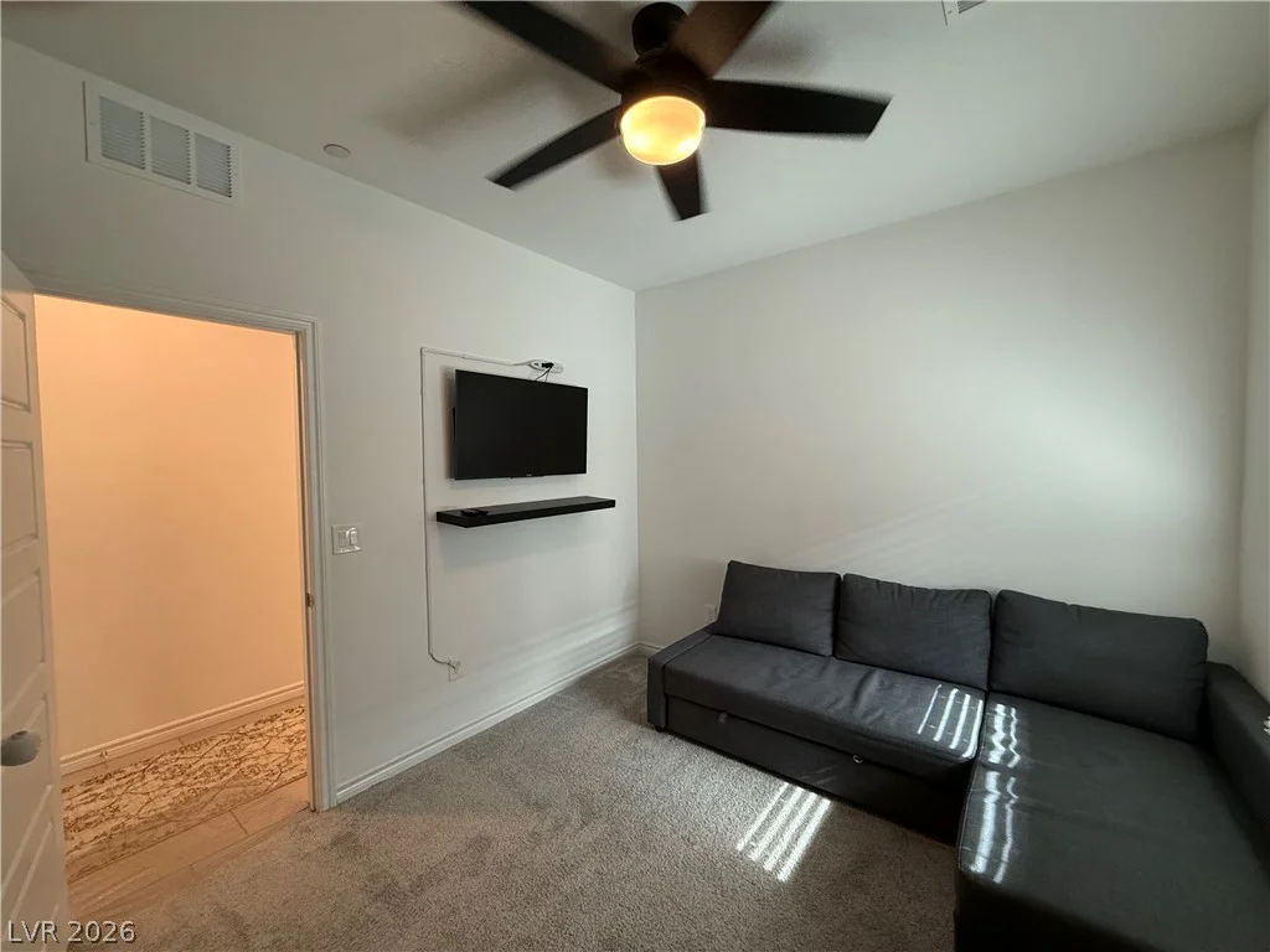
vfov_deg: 85.7
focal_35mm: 14
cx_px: 635
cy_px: 476
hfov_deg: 102.1
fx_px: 514
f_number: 2.2
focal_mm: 2.22
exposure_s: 1/120
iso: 250
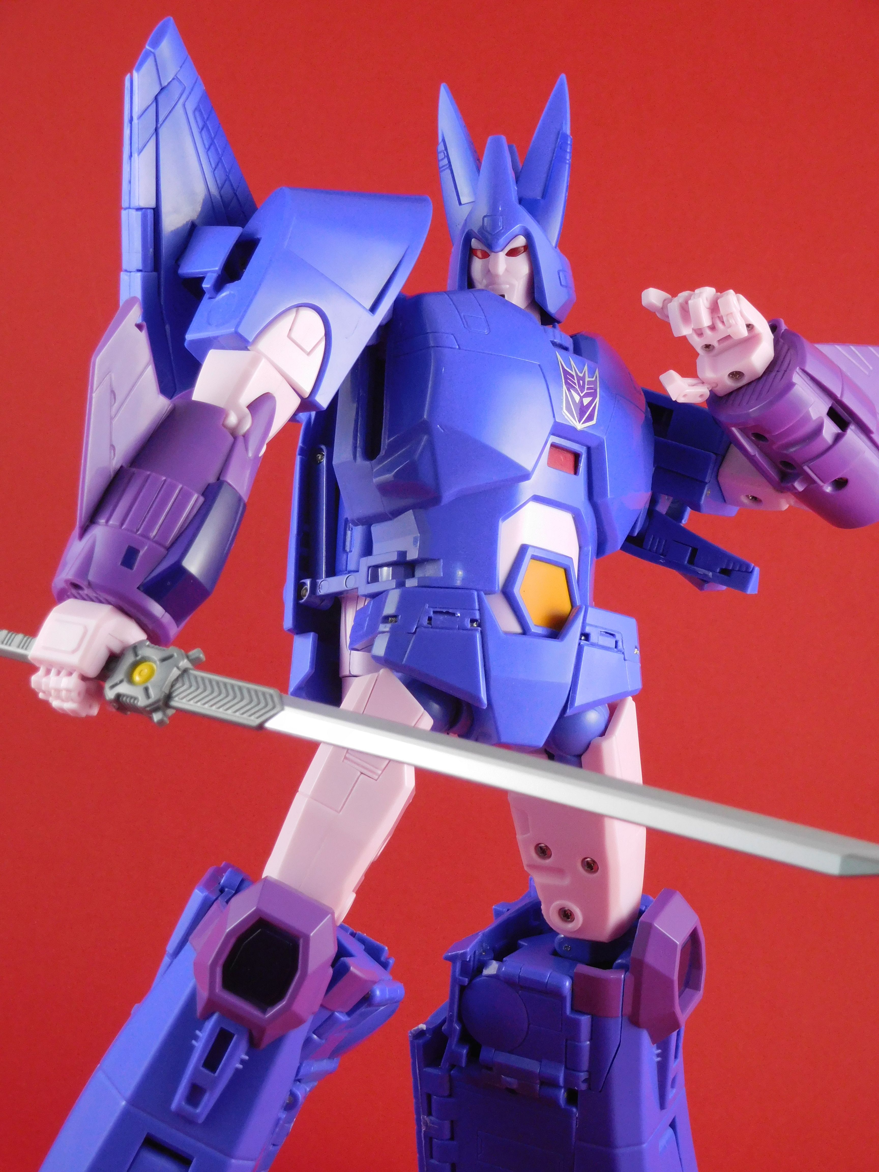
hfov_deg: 21.0
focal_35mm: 70
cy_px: 586
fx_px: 2370
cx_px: 440
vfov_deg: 27.8
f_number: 4.5
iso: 400
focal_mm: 12.5
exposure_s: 1/80
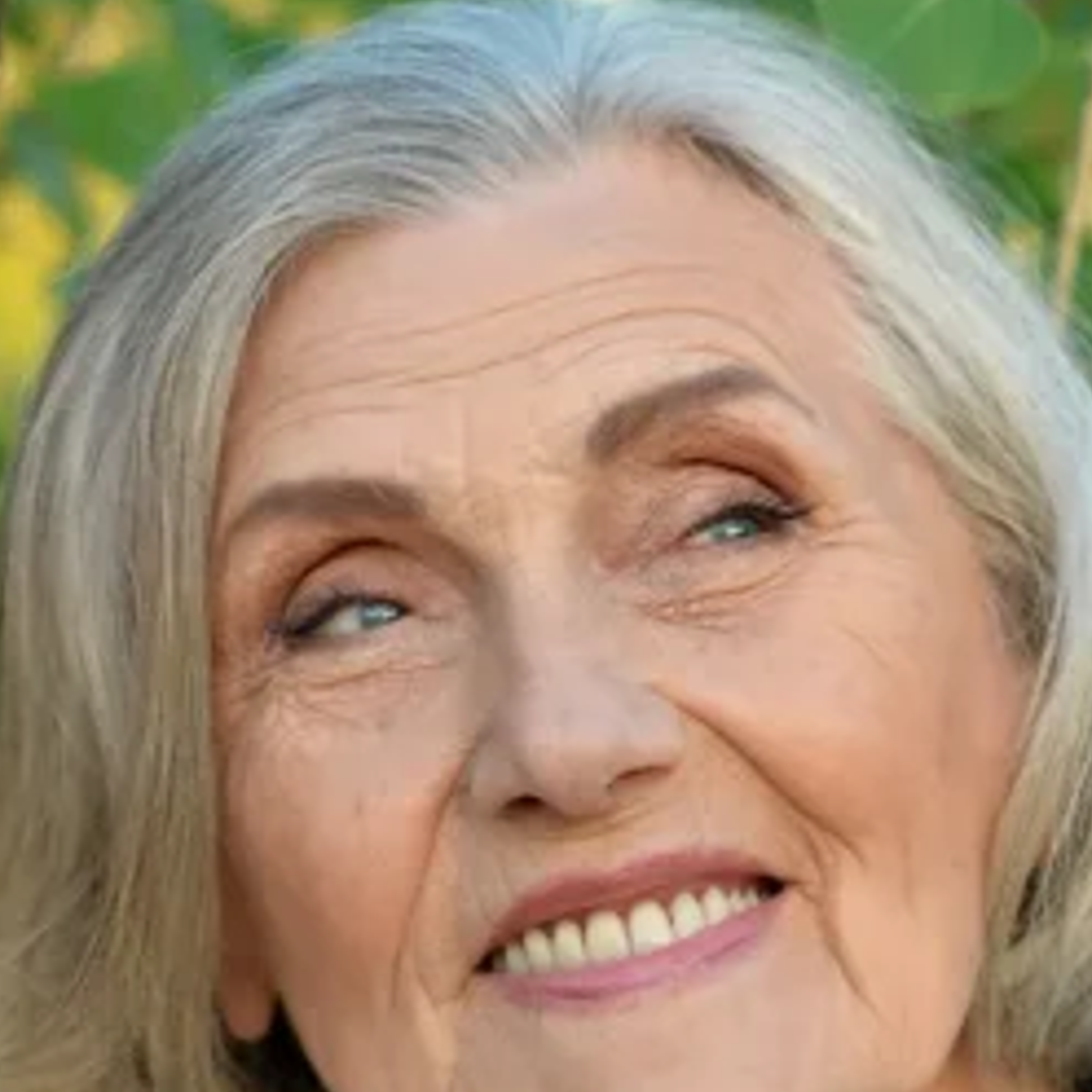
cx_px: 608
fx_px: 11100
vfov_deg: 5.6
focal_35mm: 311
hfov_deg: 5.6
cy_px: 777
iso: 100
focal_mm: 85
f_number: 3.2
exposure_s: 1/100
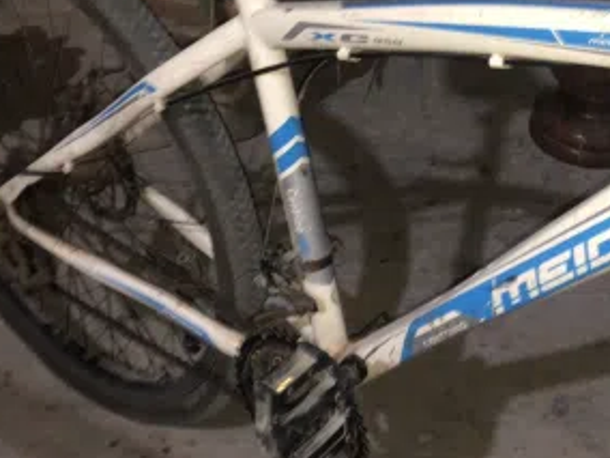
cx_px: 449
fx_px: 1110
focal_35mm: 63
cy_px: 138
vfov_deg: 23.1
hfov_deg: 30.3
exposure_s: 1/4
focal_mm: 3.99
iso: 100
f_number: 1.8
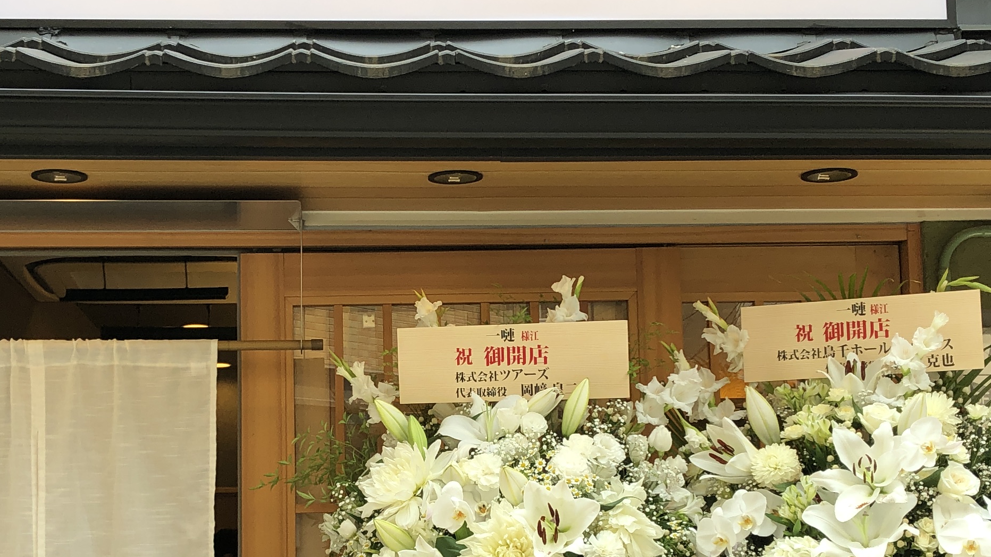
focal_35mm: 66
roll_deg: +0.6
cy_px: 379
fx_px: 1734
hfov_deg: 31.8
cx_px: 405
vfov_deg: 18.2
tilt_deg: +7.2
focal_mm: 3.99
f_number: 1.8
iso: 20
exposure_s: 1/333
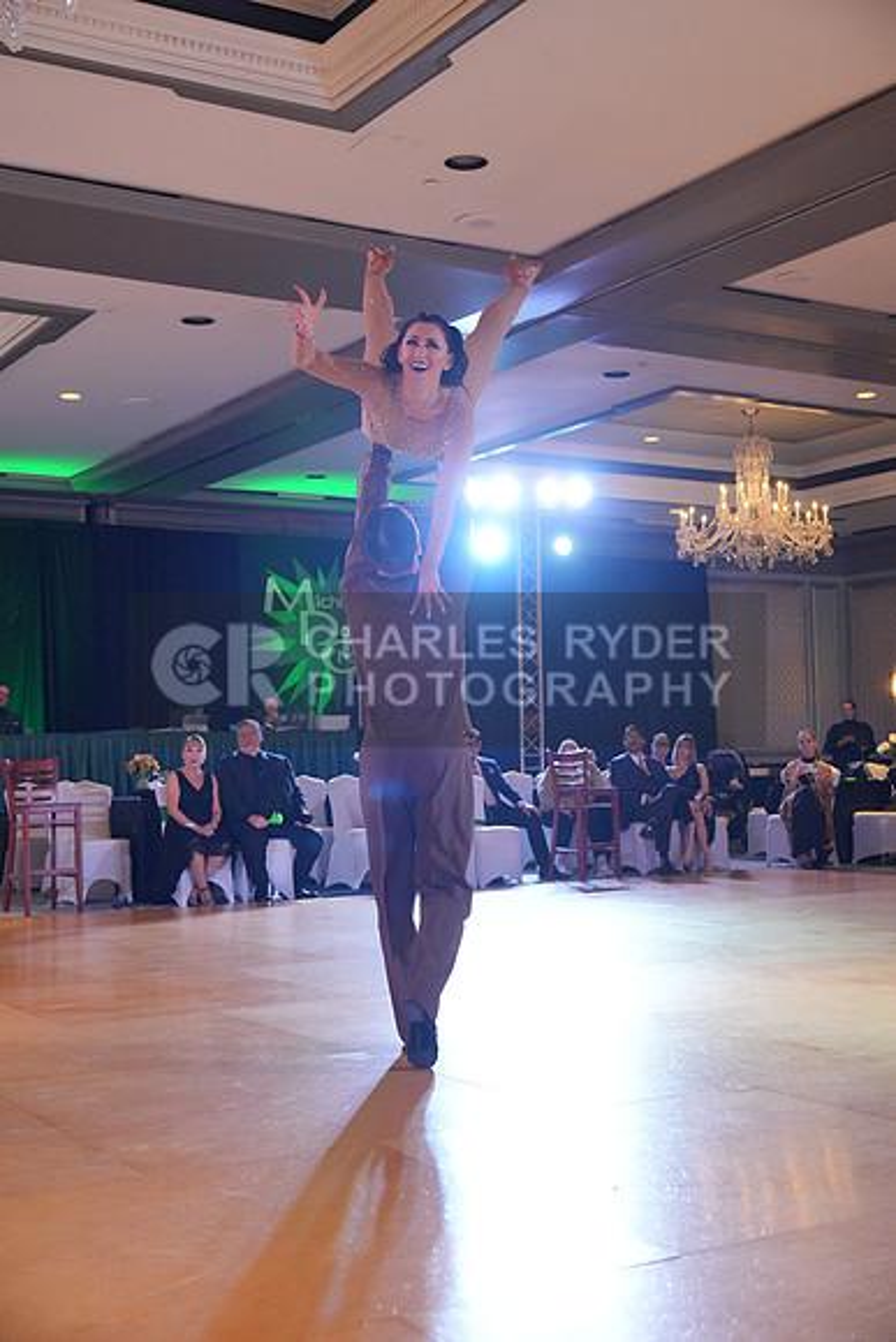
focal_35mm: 45
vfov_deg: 43.6
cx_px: 448
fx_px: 1679
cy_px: 671
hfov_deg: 29.9
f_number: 4
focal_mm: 45
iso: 4000
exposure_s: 1/400
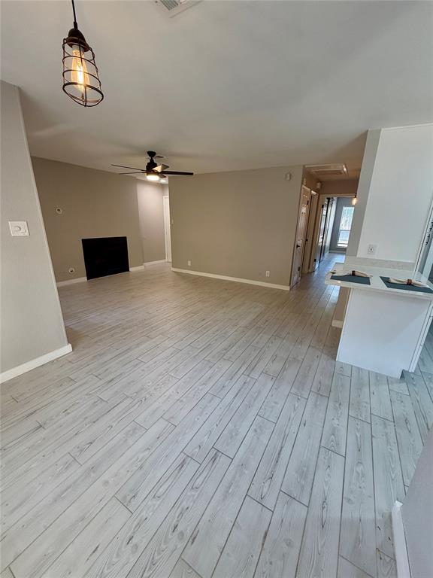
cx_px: 216
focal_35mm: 14
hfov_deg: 85.7
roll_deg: -0.8
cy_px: 289
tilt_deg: -17.0
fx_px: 233
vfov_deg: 102.1
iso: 200
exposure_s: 1/120
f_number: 2.2
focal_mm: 2.22
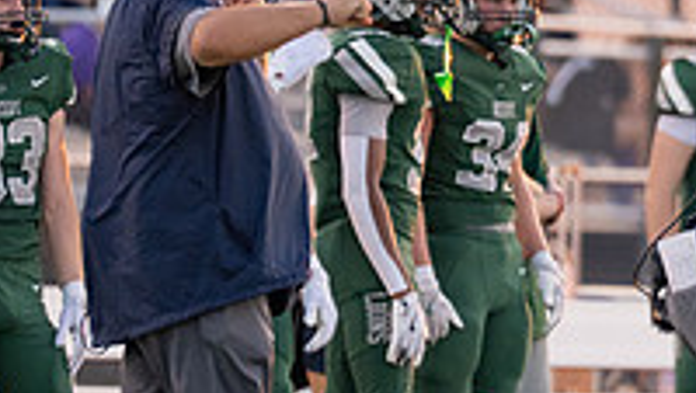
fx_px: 18309
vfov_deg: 1.2
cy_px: 37
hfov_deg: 2.2
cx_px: 855
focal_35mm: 991
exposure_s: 1/1250
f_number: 2.8
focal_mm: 200
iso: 640
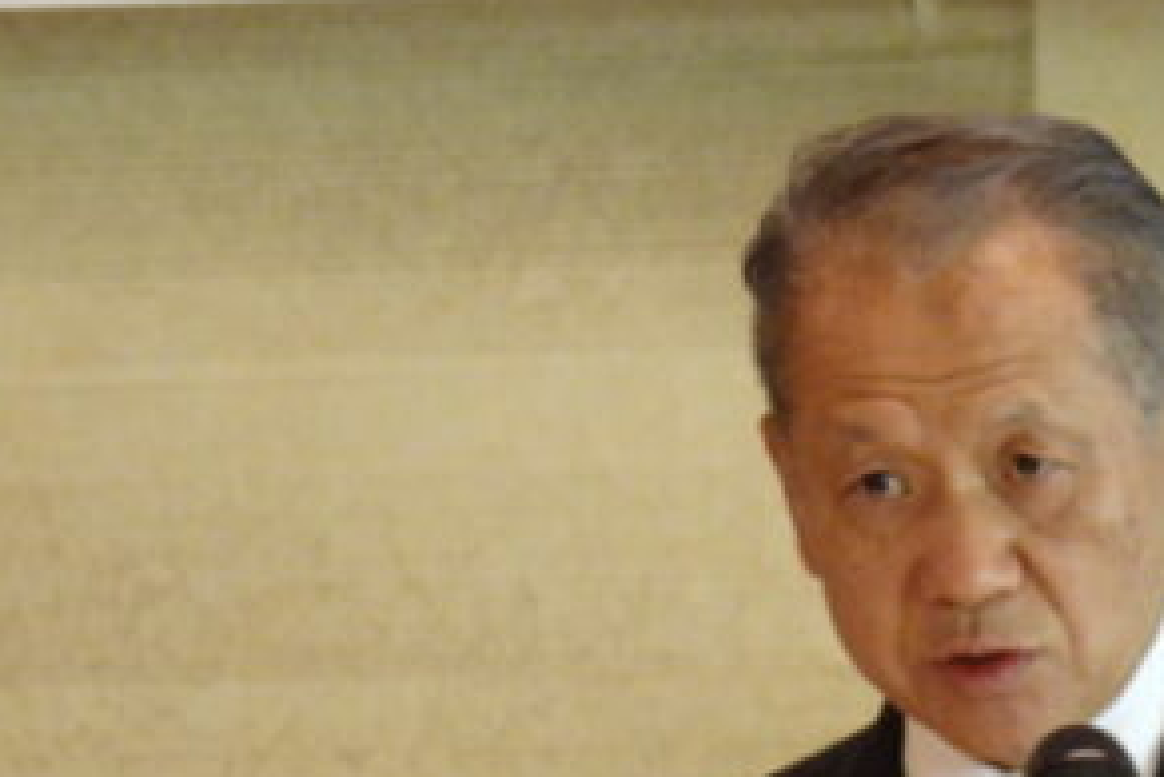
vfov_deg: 3.2
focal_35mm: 426
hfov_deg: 4.8
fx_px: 13780
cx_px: 865
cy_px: 679
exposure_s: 1/15
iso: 800
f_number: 6.3
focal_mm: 38.69
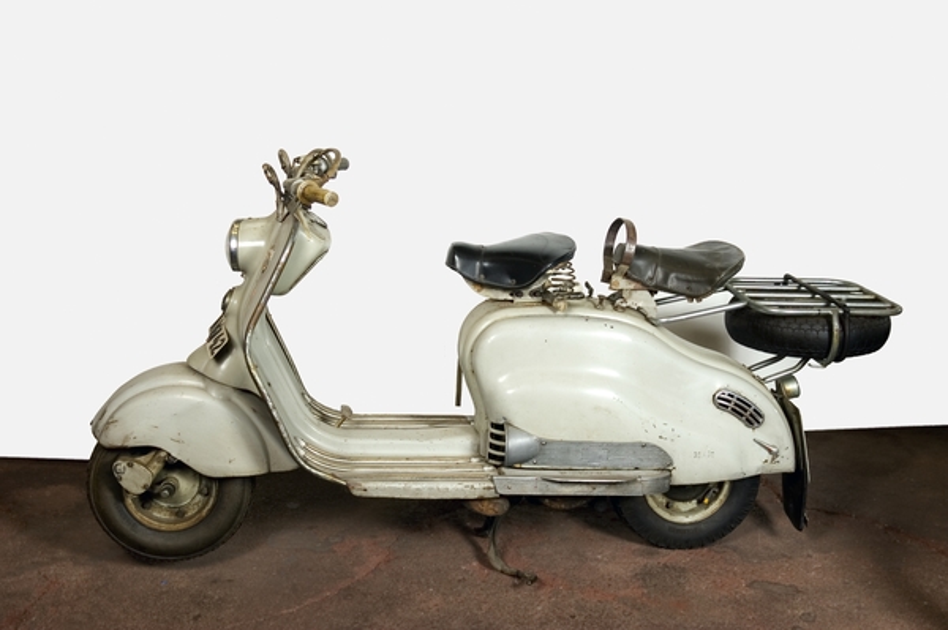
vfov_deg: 28.9
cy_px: 315
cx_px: 474
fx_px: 1223
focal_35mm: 46
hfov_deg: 42.4
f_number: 6.7
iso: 200
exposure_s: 1/10
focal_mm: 31
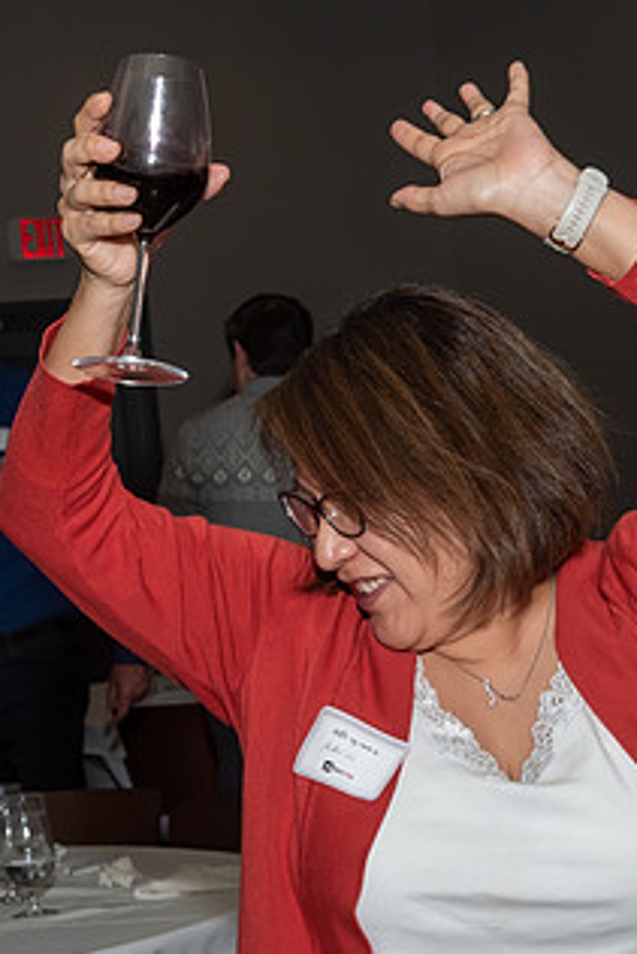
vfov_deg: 17.5
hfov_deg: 11.8
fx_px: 3075
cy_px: 700
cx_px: 458
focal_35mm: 116
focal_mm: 35
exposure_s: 1/250
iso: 500
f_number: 8
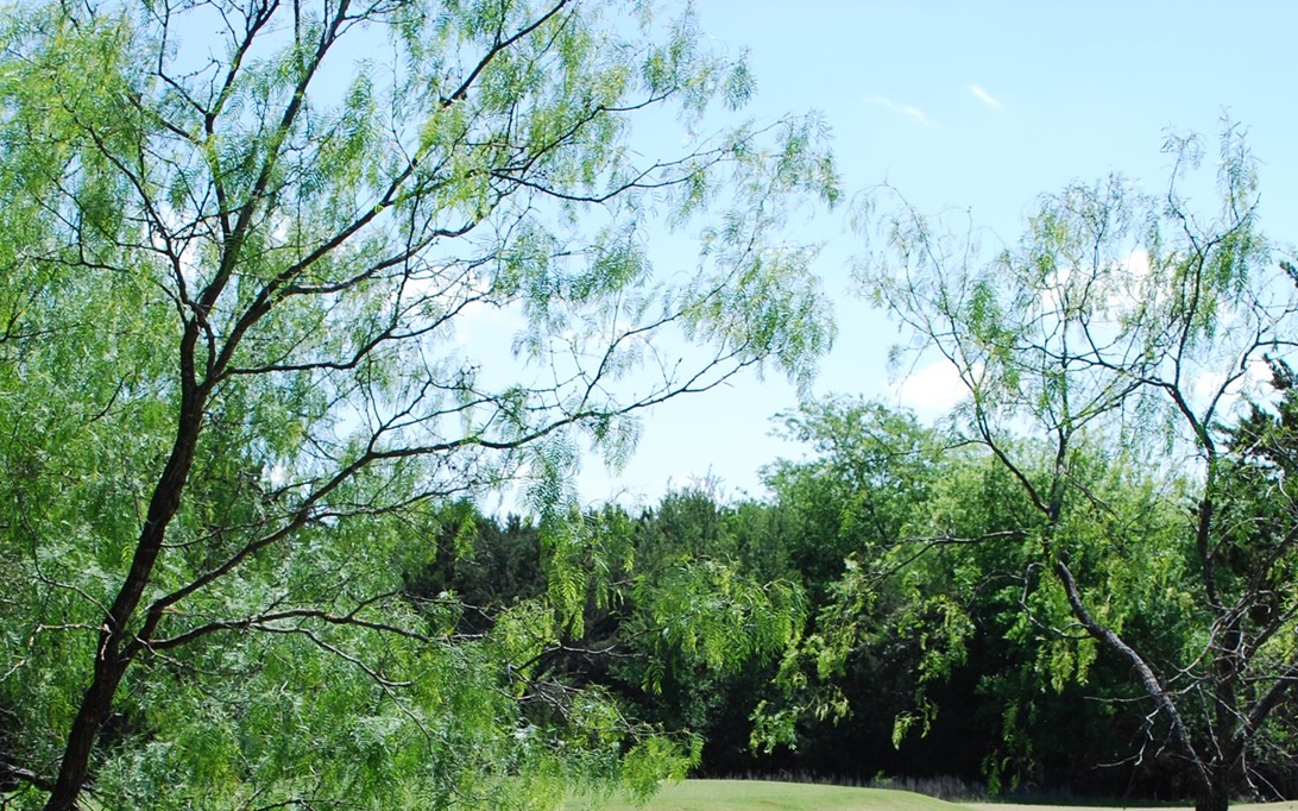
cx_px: 621
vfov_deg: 16.1
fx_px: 2794
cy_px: 857
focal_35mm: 79
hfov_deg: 26.2
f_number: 7.1
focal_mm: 26
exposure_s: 1/200
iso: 100
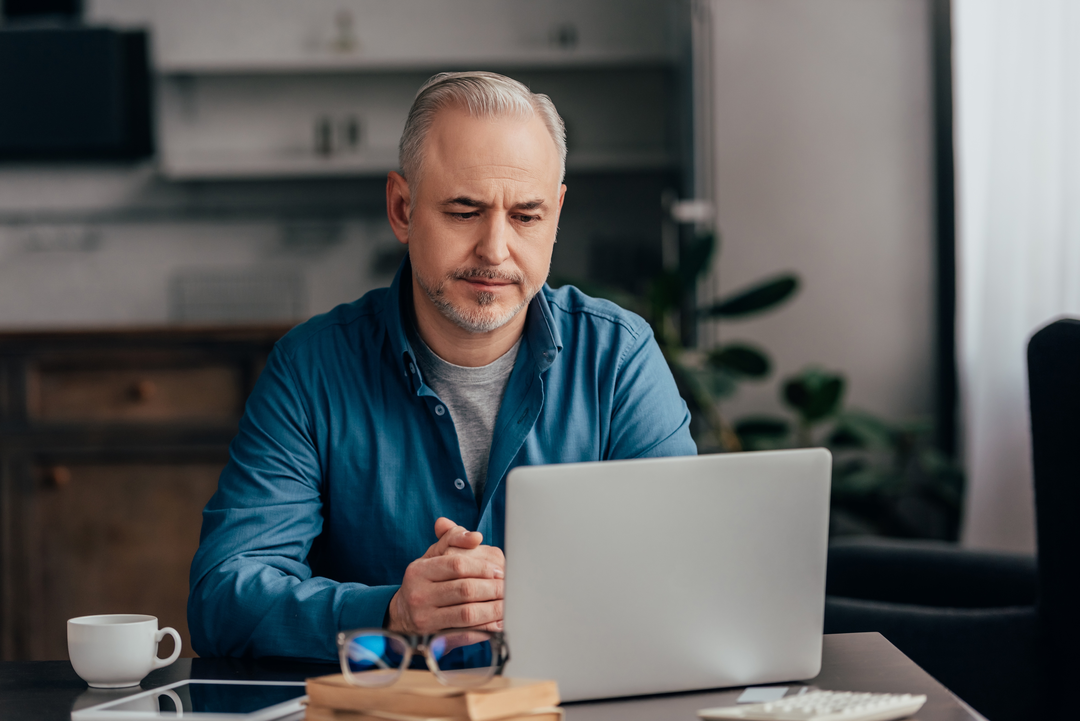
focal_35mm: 110
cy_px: 360
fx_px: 3301
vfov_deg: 12.5
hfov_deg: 18.6
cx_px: 540
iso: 500
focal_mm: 110
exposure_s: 1/160
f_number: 3.5
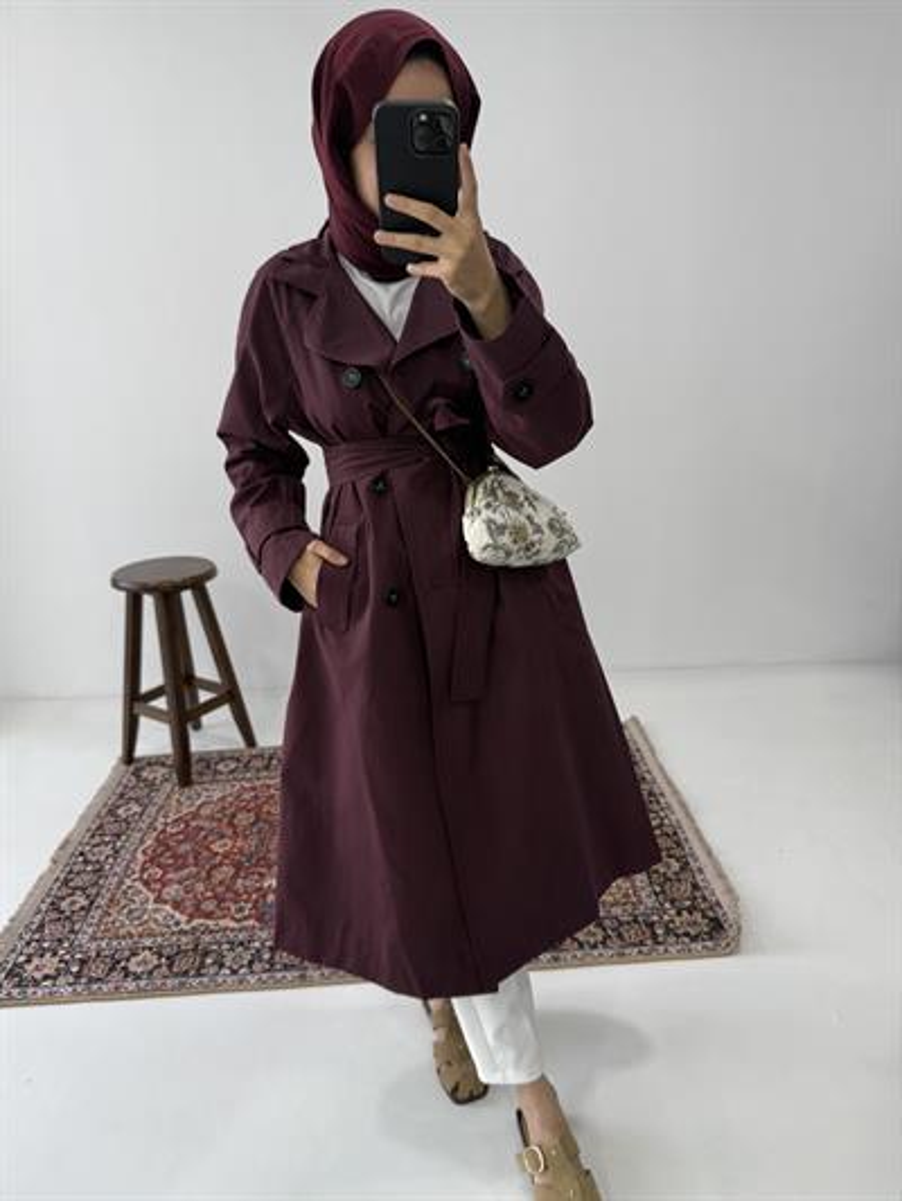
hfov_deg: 56.8
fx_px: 834
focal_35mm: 24
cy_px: 600
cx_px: 451
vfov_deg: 71.6
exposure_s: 1/121
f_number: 1.78
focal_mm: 6.76
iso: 125
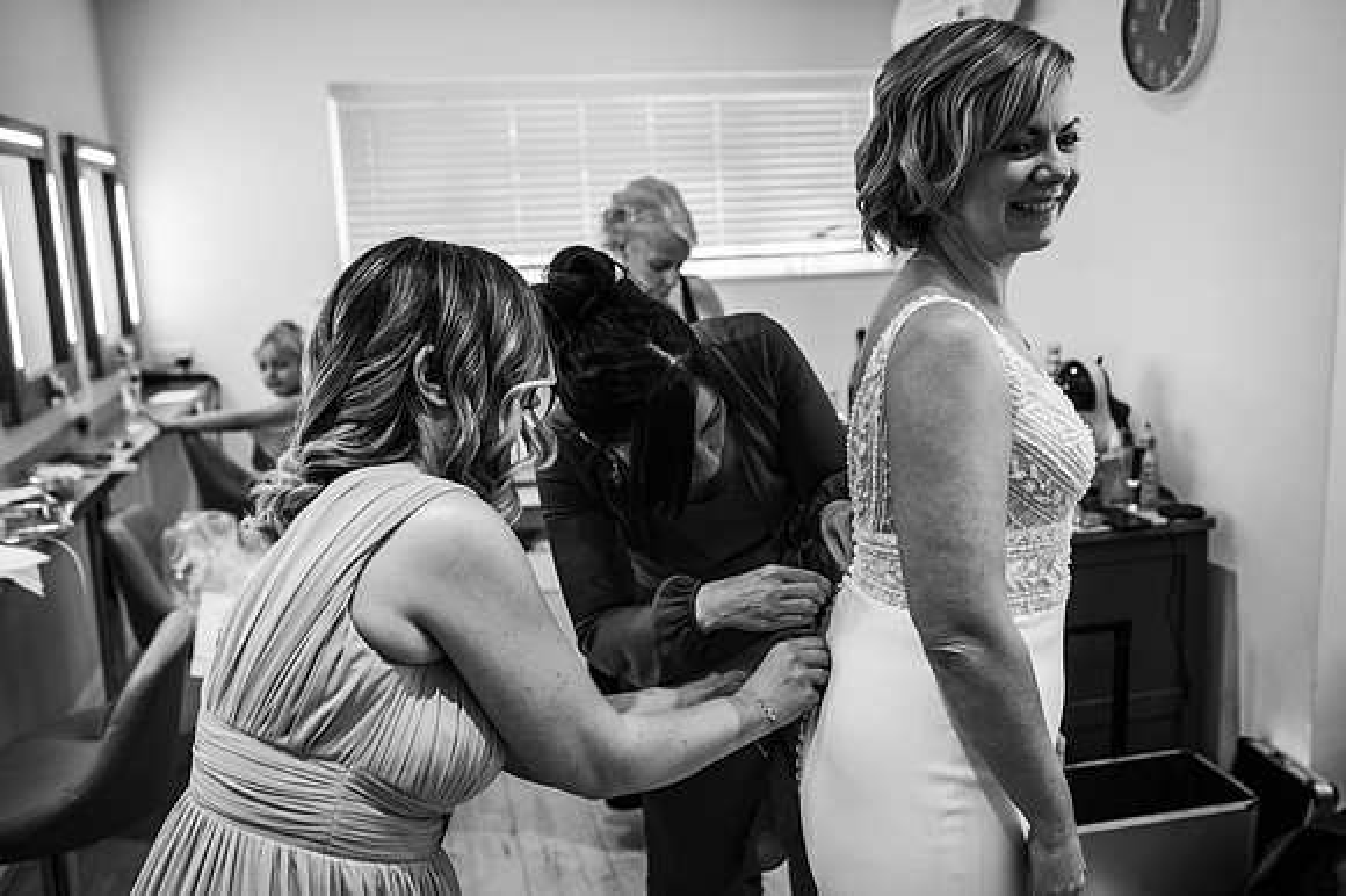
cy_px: 448
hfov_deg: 54.5
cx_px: 673
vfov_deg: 37.8
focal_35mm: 35
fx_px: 1308
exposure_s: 1/200
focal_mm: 35
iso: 560
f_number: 3.2
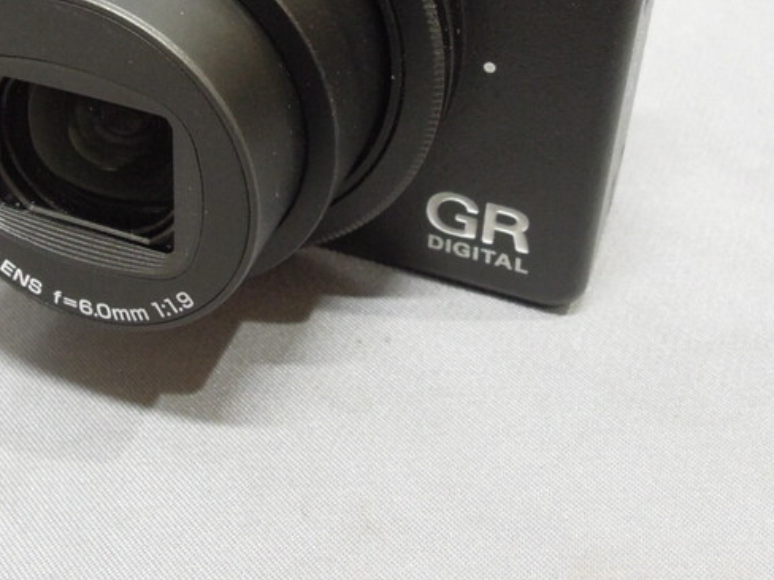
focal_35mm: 59
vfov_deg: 23.8
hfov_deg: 31.8
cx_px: 151
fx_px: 1319
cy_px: 5
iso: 400
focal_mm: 4.3
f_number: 3.5
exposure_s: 1/13
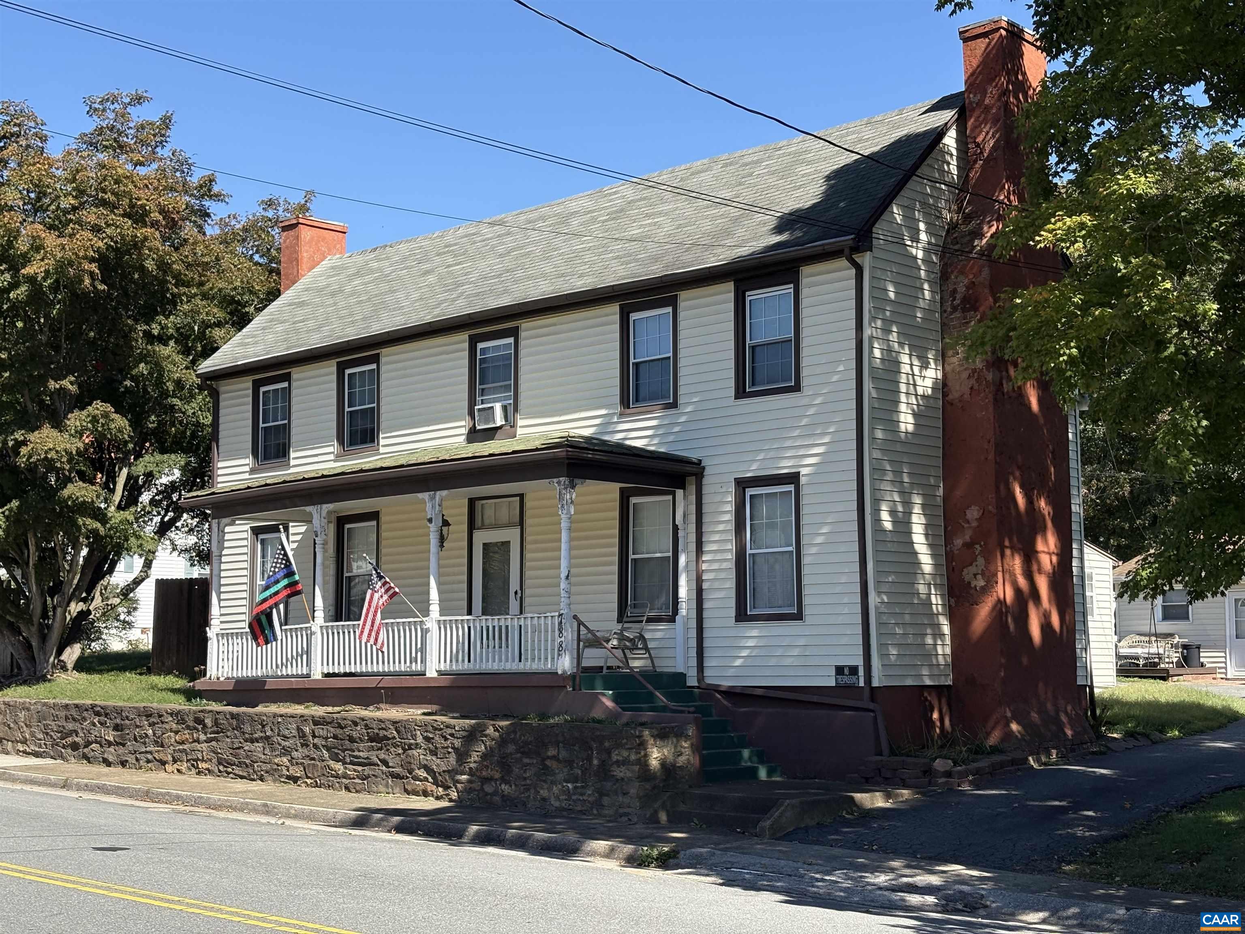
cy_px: 467
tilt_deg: +6.8
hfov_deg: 36.8
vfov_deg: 28.0
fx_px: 1870
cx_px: 622
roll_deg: +1.0
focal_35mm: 52
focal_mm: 5.96
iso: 40
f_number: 1.6
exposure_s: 1/2012
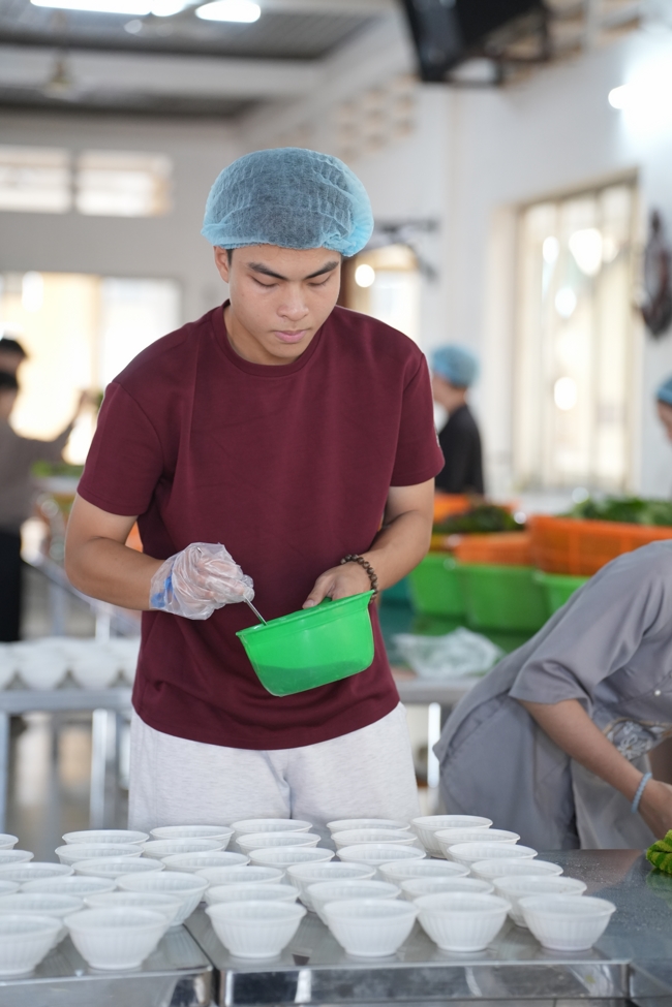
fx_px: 2604
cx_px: 336
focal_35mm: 93
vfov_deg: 21.9
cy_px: 504
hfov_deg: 14.7
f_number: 2.8
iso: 2500
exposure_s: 1/200
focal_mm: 93
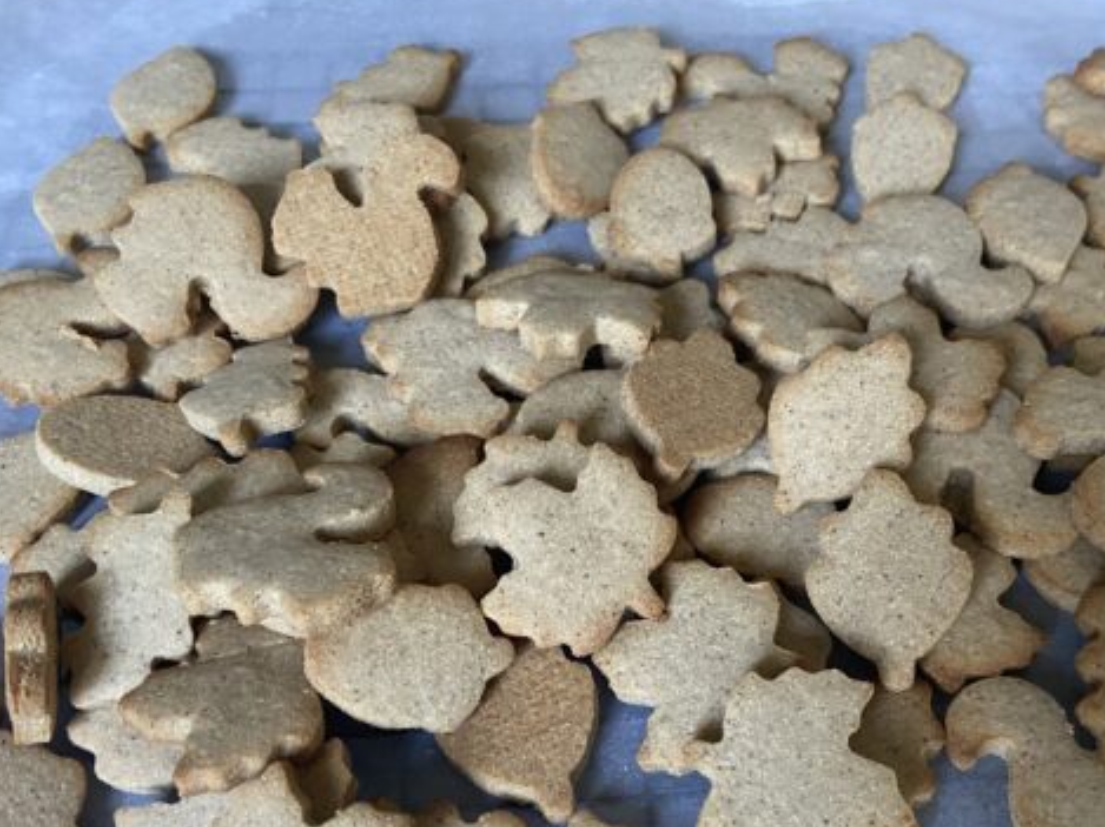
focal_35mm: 37
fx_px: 1180
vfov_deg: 38.4
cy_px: 518
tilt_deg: -54.6
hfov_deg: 50.1
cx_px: 616
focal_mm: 4.25
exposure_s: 1/59
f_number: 1.8
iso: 500
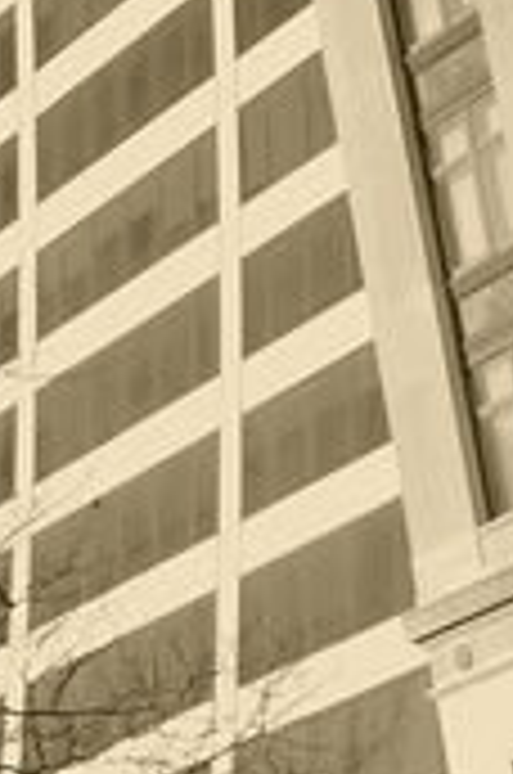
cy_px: -22
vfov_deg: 14.3
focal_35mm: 141
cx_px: -812
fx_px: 3026
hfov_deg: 8.6
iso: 200
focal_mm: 18
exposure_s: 1/200
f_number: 7.1
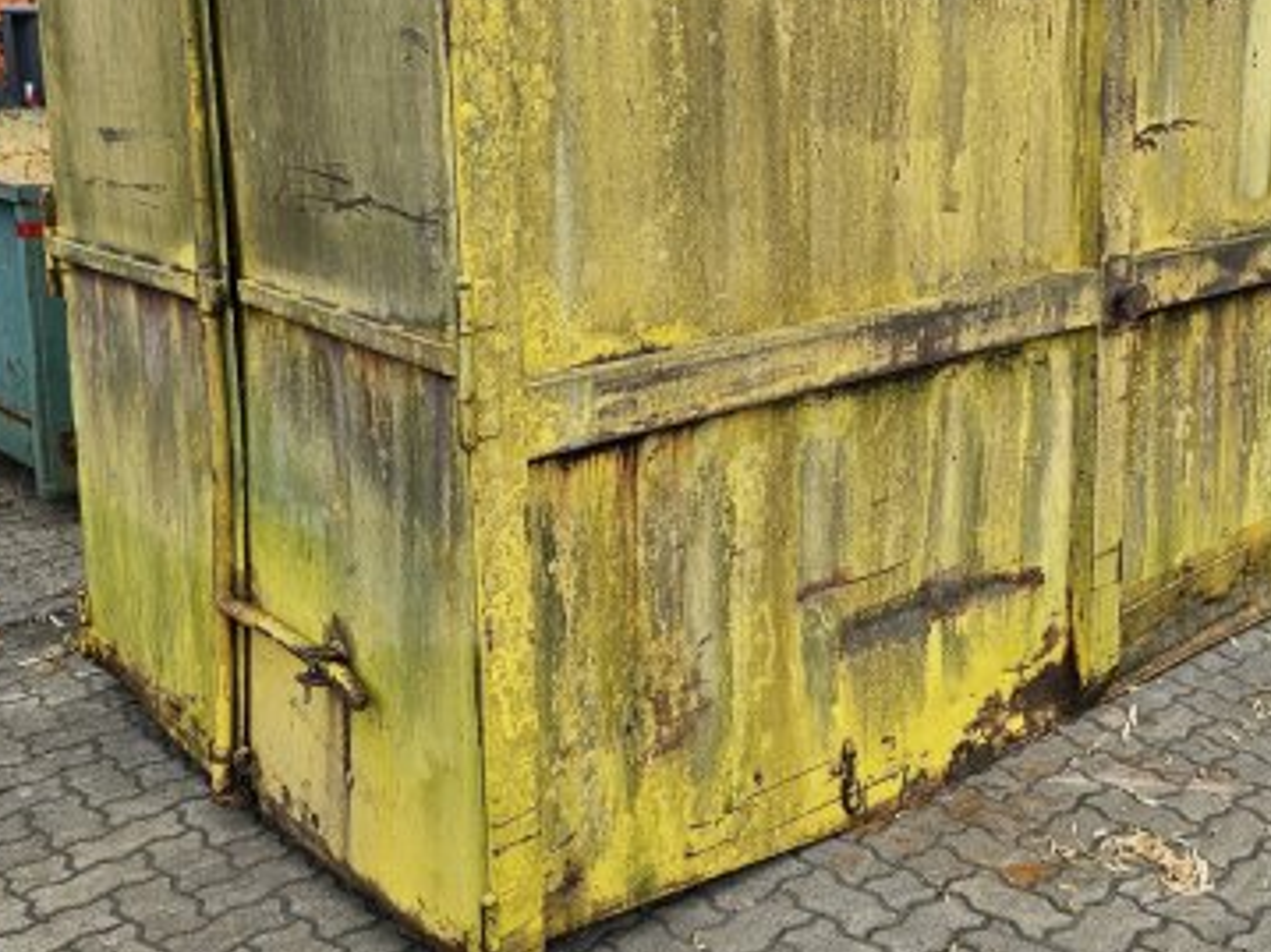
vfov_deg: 34.7
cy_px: 297
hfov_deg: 45.6
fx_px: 1505
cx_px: 740
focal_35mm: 41
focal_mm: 5.4
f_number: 1.8
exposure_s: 1/1279
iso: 25
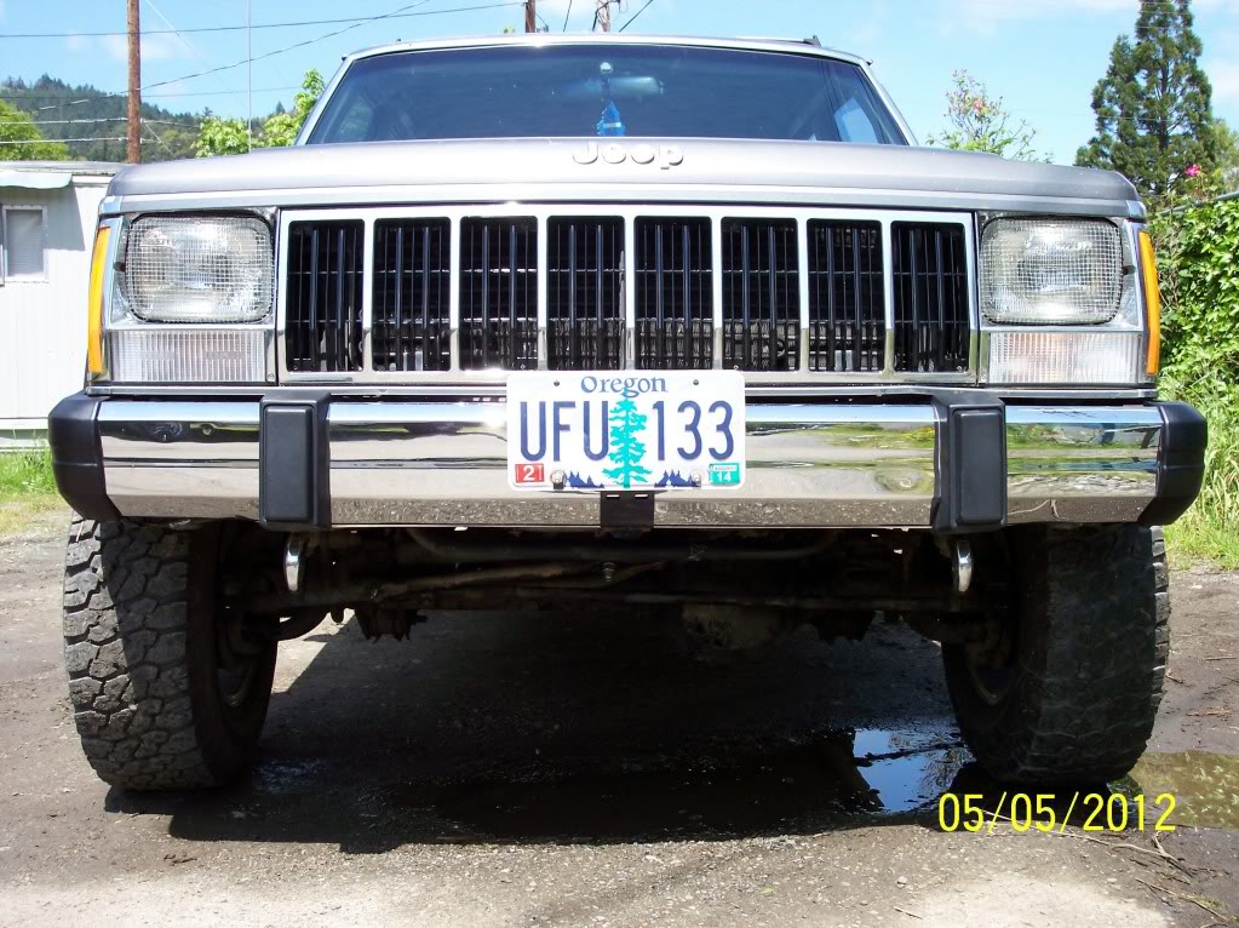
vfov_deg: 37.7
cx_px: 620
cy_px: 464
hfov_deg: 49.0
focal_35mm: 38
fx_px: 1359
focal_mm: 8
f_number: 4.8
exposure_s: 1/350
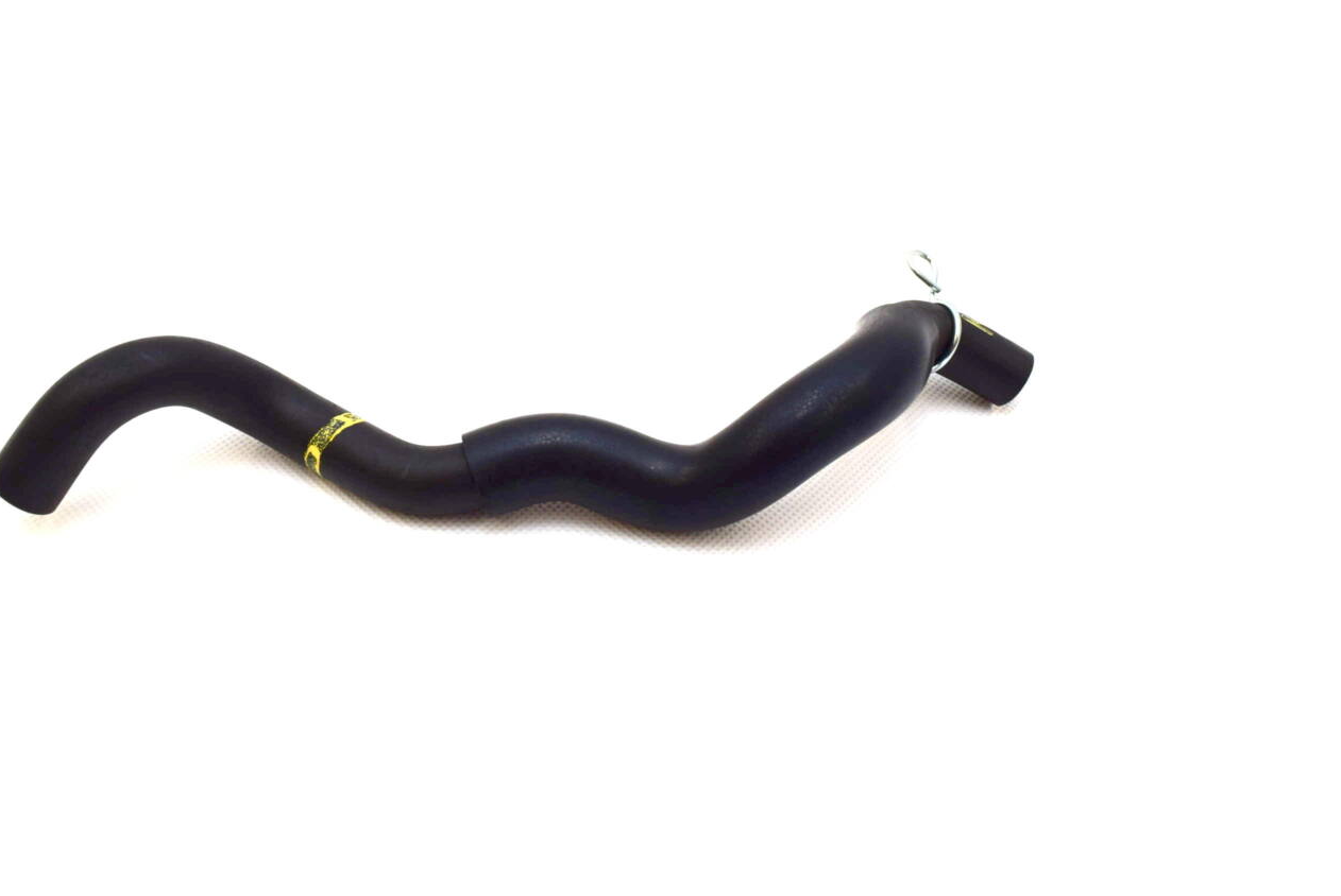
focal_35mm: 32
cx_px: 593
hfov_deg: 58.5
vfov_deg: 41.2
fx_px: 1193
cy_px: 407
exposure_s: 1/200
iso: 400
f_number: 9
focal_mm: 18
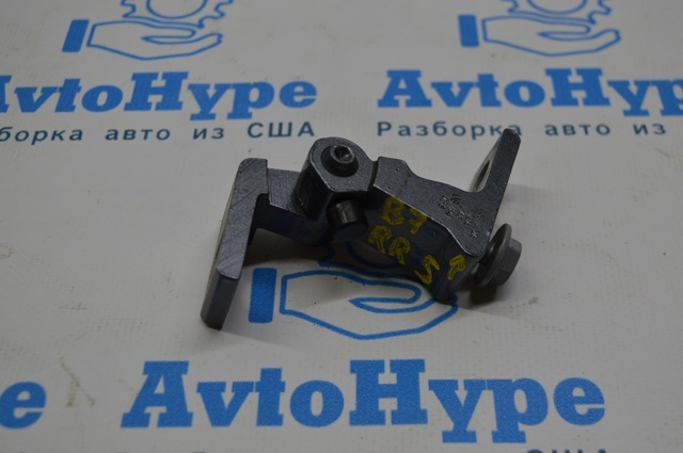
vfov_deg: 26.4
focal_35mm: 51
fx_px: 966
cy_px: 226
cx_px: 342
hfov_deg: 38.9
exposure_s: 1/60
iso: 180
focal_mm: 34
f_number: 5.6
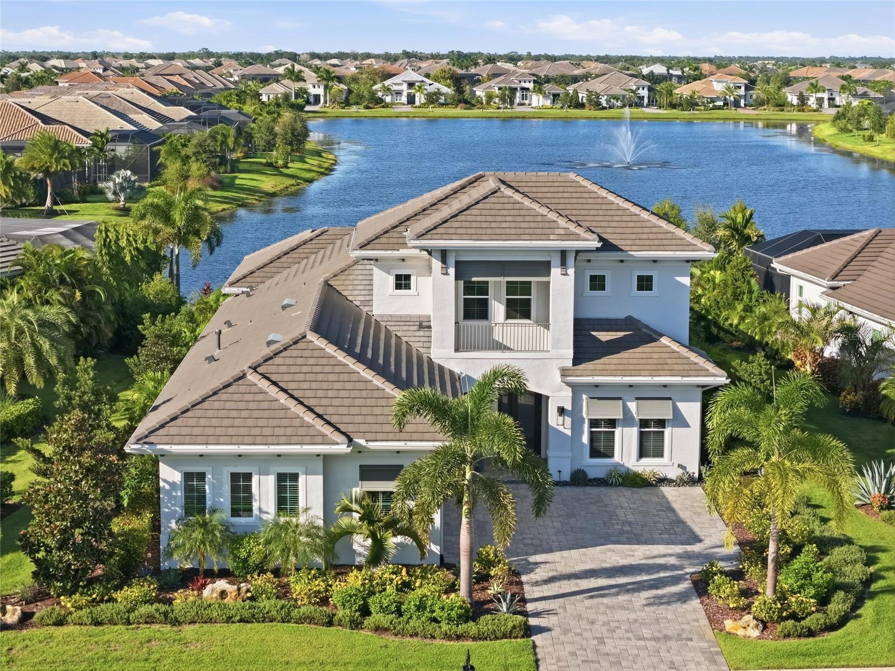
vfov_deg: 21.0
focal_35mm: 70
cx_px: 448
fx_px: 1810
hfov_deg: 27.8
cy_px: 336
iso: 100
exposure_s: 1/640
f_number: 2.8
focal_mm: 19.4
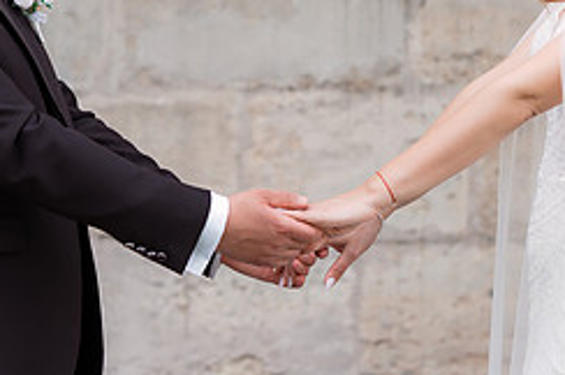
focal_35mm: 213
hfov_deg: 9.7
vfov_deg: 6.4
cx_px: 348
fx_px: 3338
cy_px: 57
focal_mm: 85
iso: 200
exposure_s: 1/640
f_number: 3.2
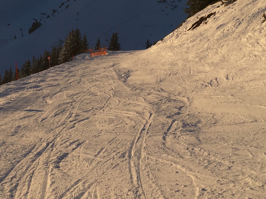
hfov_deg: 33.2
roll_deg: -2.9
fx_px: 446
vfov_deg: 24.6
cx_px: 111
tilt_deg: -12.0
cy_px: 27
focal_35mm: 58
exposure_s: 1/1202
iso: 25
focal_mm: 4.15
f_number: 2.2
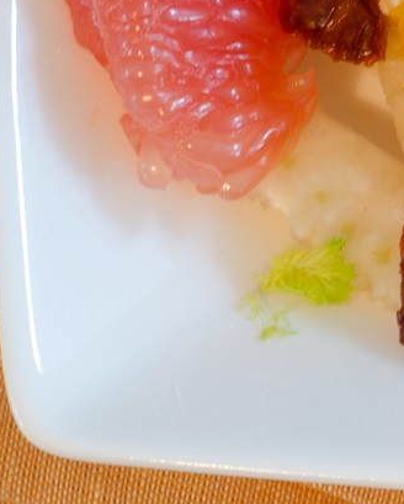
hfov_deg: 5.5
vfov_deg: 7.0
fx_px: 4095
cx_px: 831
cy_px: -24
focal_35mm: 274
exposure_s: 1/1.25
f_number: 16
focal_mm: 50
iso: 200
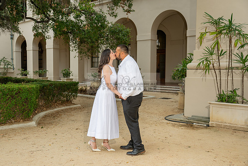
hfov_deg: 50.3
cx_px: 120
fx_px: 264
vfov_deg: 34.8
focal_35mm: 38
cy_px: 86
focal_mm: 37
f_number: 3.5
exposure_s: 1/200
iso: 200
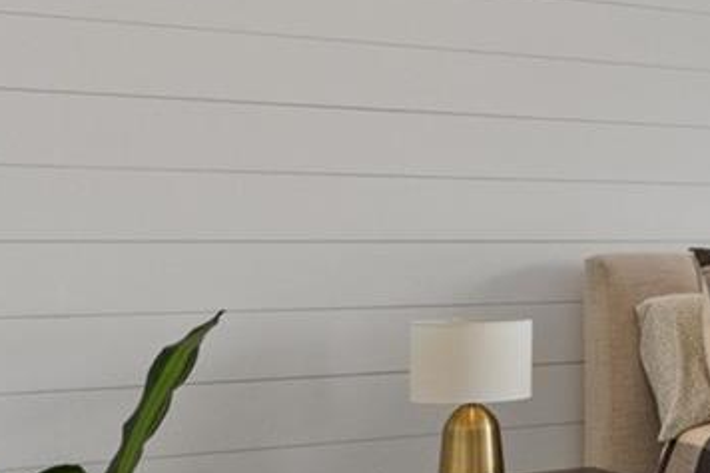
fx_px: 1490
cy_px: 206
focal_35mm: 76
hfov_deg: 18.3
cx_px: 1410
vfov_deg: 18.0
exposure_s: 1/10
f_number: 8
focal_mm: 11.2
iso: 250
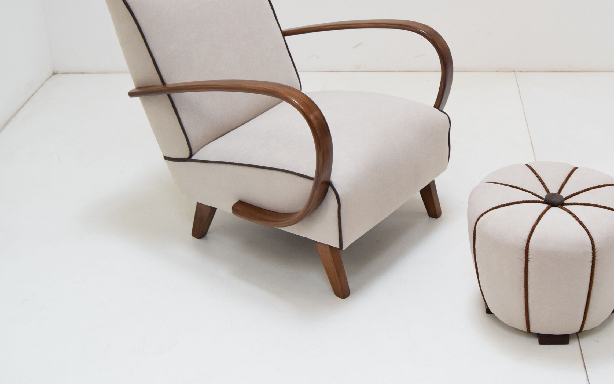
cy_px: 125
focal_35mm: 56
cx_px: 392
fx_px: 937
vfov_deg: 23.0
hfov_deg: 36.0
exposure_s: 1/160
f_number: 6.3
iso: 1600
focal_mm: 28
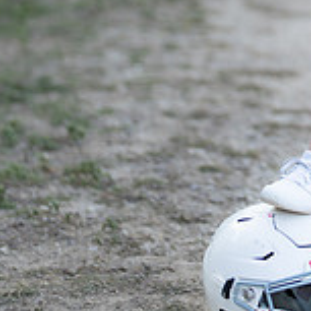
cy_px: -33
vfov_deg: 8.5
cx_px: 395
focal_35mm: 204
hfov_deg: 8.5
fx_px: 2074
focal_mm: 50
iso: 100
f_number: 1.2
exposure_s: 1/1000
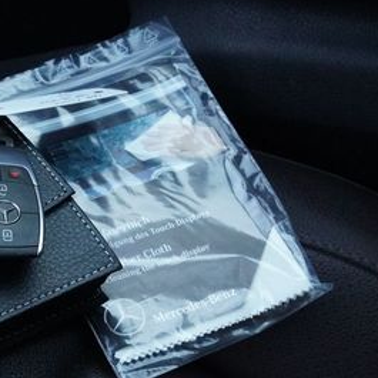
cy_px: 271
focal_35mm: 80
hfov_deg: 20.3
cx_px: -68
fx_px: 988
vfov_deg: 21.5
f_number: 9
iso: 6400
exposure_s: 1/250
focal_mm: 26
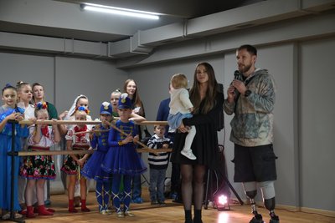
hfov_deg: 28.8
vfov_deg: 19.5
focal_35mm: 70
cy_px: 112
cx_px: 168
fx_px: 652
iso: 3200
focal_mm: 70
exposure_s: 1/400
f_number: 3.5
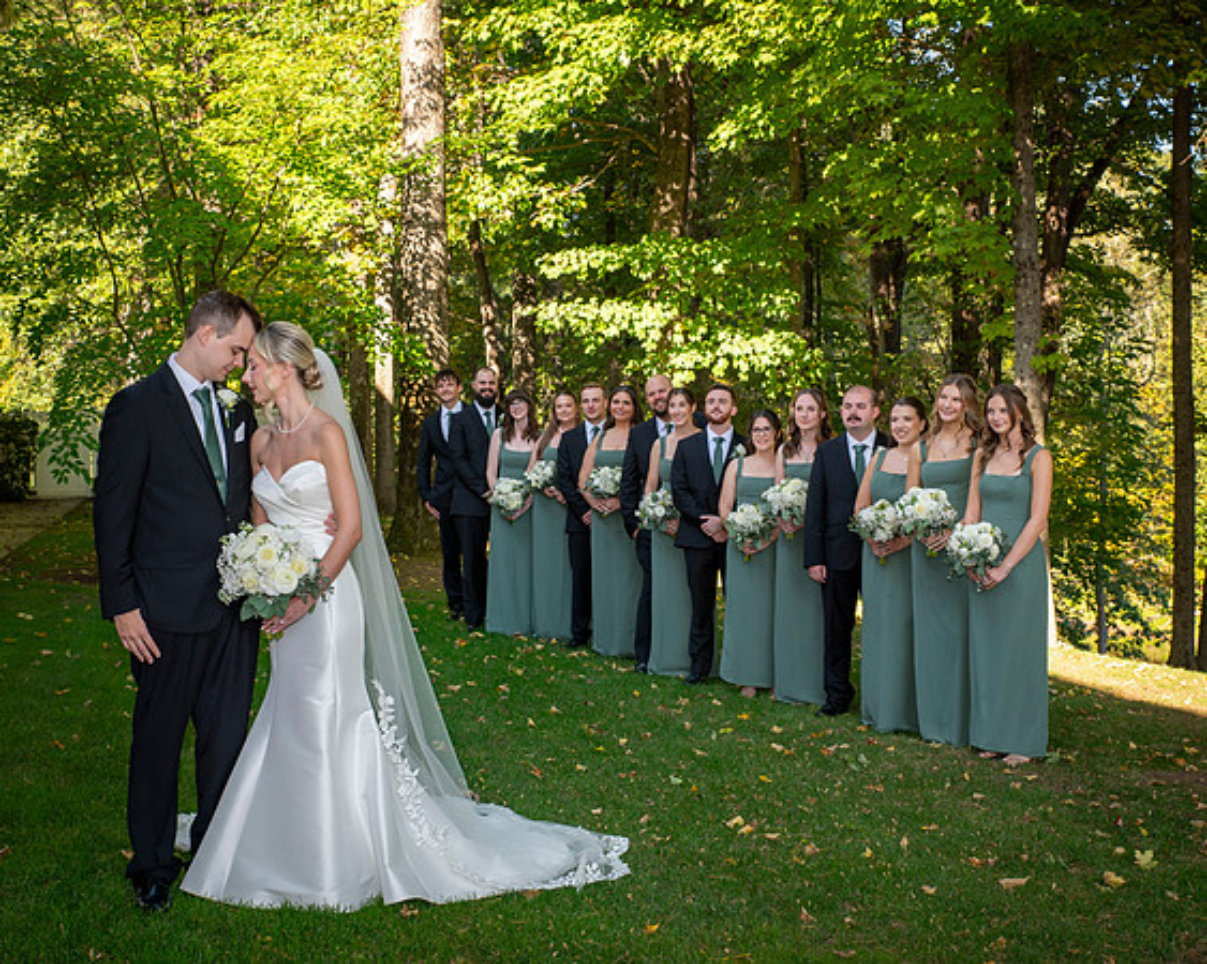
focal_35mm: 60
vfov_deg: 25.4
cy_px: 447
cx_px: 587
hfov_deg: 31.5
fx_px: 2140
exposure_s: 1/60
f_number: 9
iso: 160
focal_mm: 46
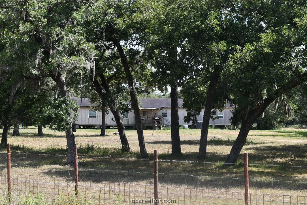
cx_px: 154
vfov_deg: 21.3
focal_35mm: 64
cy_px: 102
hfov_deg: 31.4
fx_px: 546
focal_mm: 32
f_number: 8
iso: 160
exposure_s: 1/250
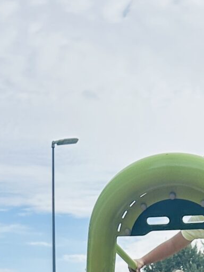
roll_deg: -0.9
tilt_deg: -8.1
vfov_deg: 13.8
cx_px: 140
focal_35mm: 120
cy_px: 557
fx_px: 943
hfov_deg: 12.3
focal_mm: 6.86
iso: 80
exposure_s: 1/2809
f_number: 1.78
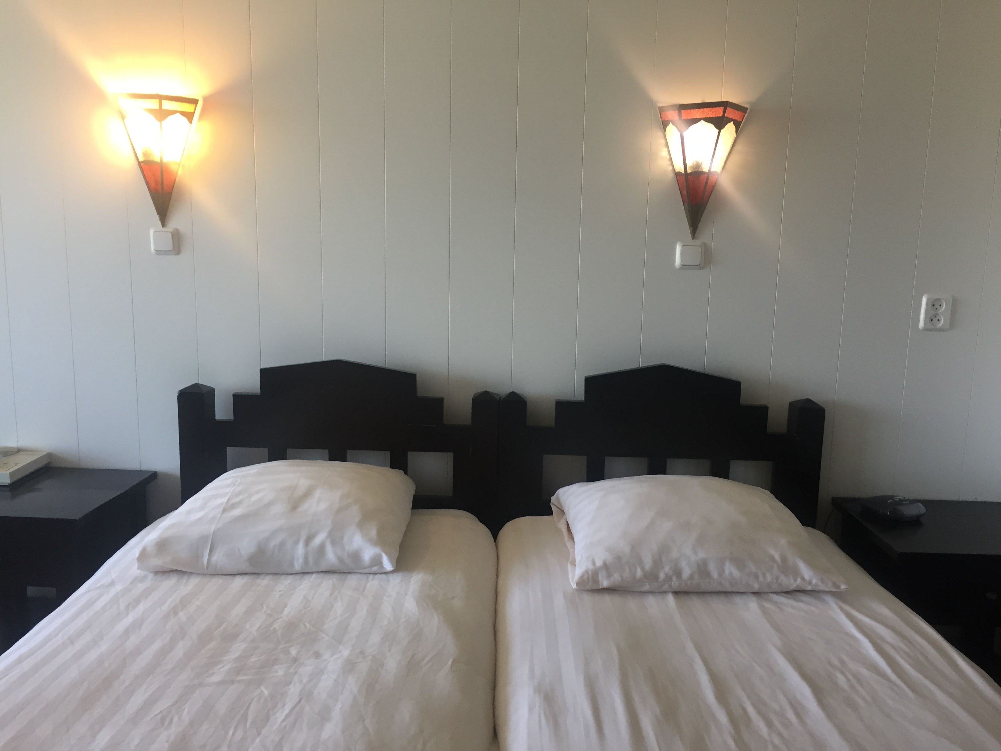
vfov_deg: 48.2
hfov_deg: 61.7
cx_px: 500
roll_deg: -1.4
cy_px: 376
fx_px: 839
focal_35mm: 29
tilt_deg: -8.4
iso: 125
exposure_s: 1/33
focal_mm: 4.15
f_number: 2.2
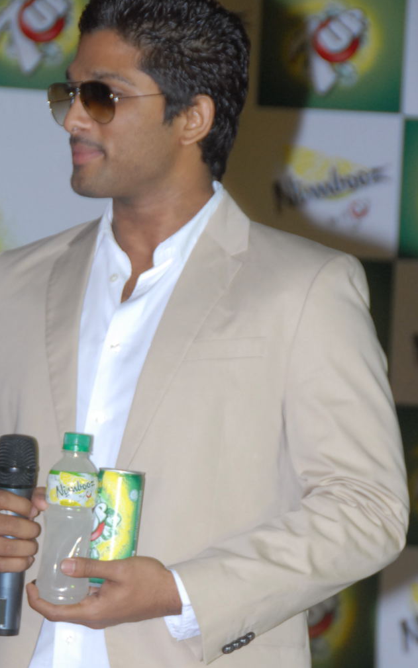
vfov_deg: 8.2
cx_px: 150
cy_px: 463
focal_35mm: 255
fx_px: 4646
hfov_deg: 5.2
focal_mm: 105
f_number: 5.6
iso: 400
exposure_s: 1/125
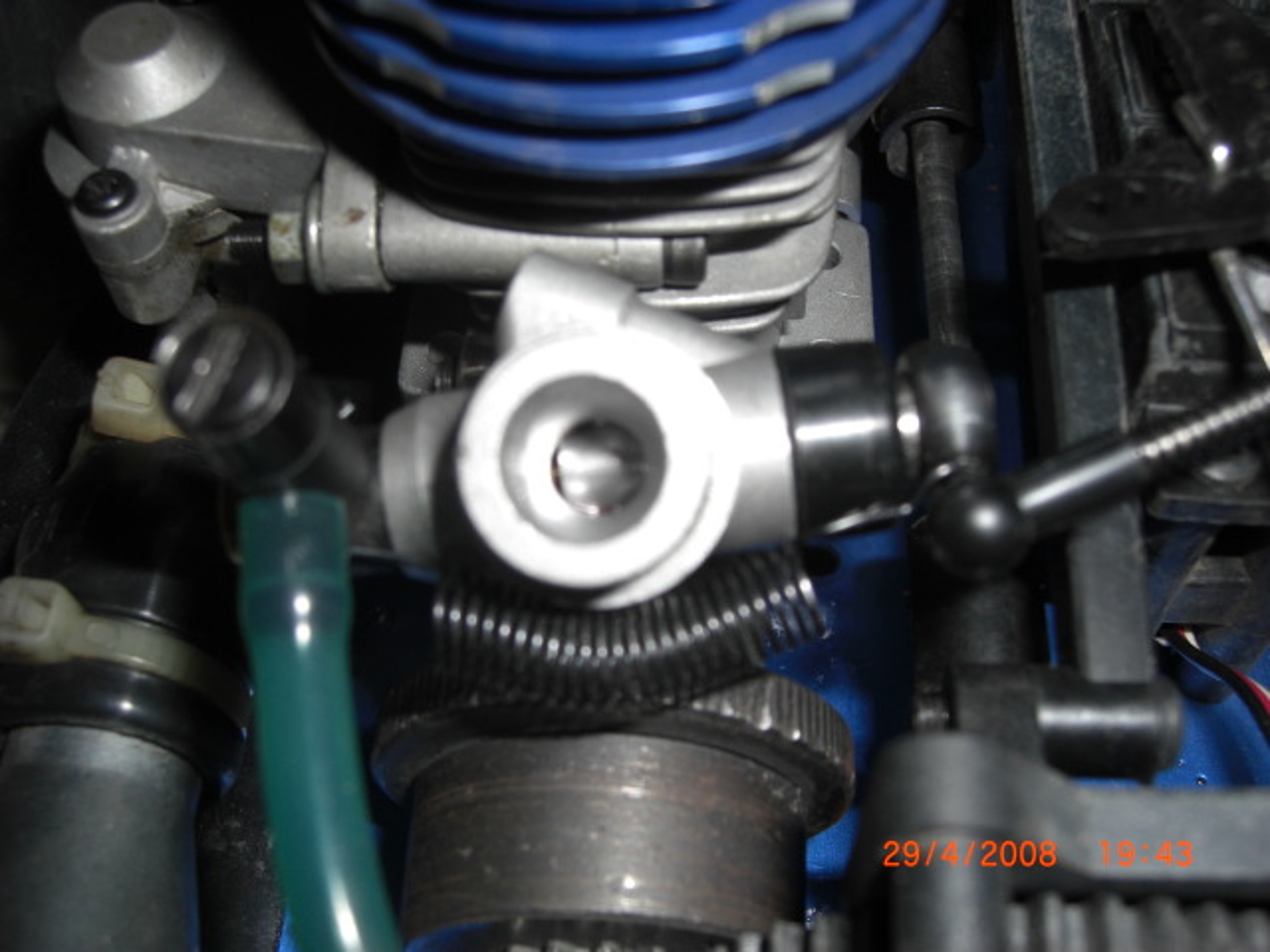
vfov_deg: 37.7
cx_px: 635
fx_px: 1394
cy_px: 476
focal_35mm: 38
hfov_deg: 49.0
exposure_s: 1/60
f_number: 4
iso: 80
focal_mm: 7.9
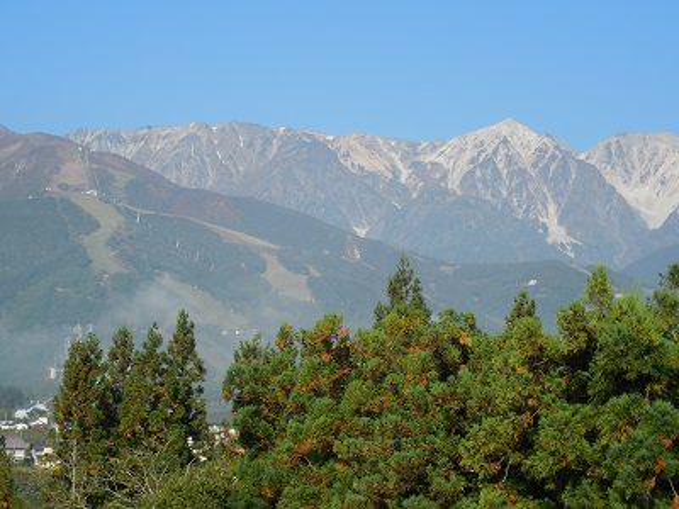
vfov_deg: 18.9
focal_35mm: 78
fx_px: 1530
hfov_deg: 25.0
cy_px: 254
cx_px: 340
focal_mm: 14.1
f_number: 4.5
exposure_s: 1/640
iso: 125
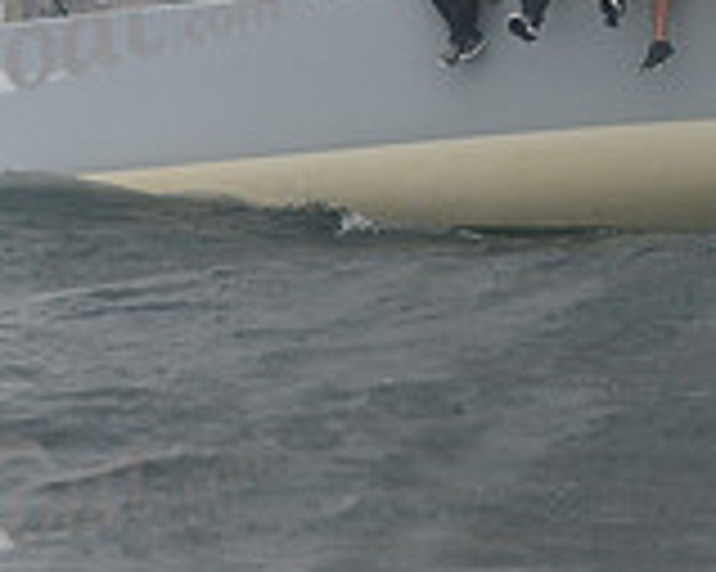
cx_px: 518
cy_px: -227
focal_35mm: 274
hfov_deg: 7.1
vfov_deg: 5.6
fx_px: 5803
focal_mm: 80
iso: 400
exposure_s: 1/640
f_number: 3.2
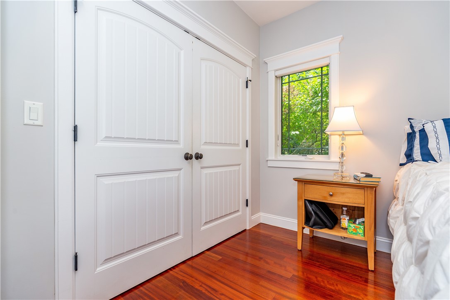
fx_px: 200
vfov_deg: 73.7
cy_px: 150
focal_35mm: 16
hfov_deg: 96.7
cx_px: 225
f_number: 6.3
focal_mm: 16
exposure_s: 1/8
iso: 320
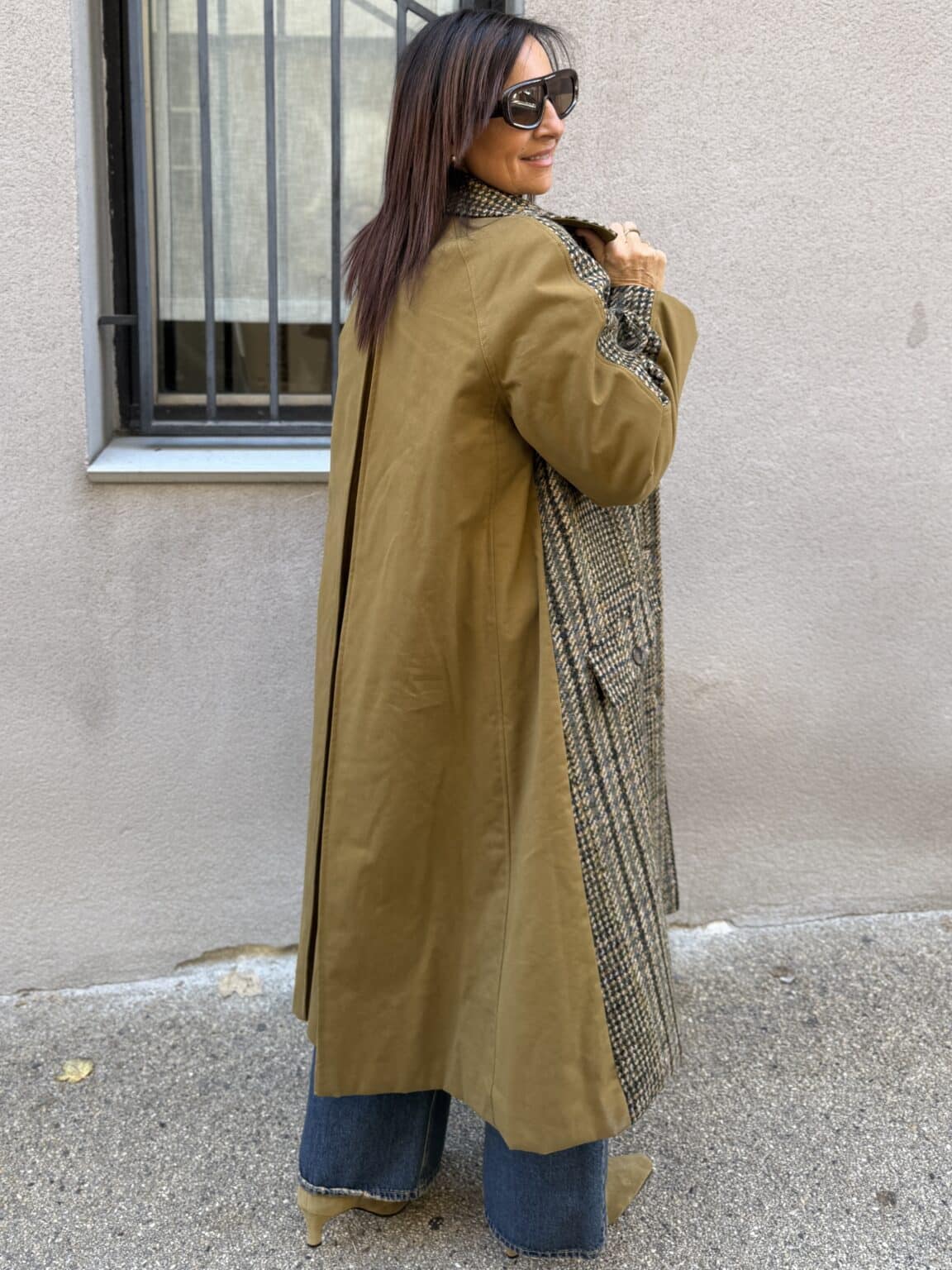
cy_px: 635
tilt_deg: -7.6
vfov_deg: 71.6
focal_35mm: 24
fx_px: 880
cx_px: 476
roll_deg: -0.4
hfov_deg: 56.8
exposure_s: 1/121
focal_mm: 6.76
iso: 64
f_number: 1.78
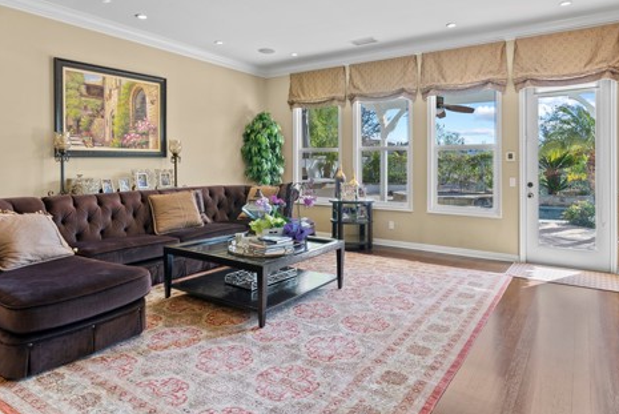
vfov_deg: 57.3
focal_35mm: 22
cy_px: 196
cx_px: 318
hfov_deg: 78.5
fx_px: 379
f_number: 8
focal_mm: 16
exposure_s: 1
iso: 160
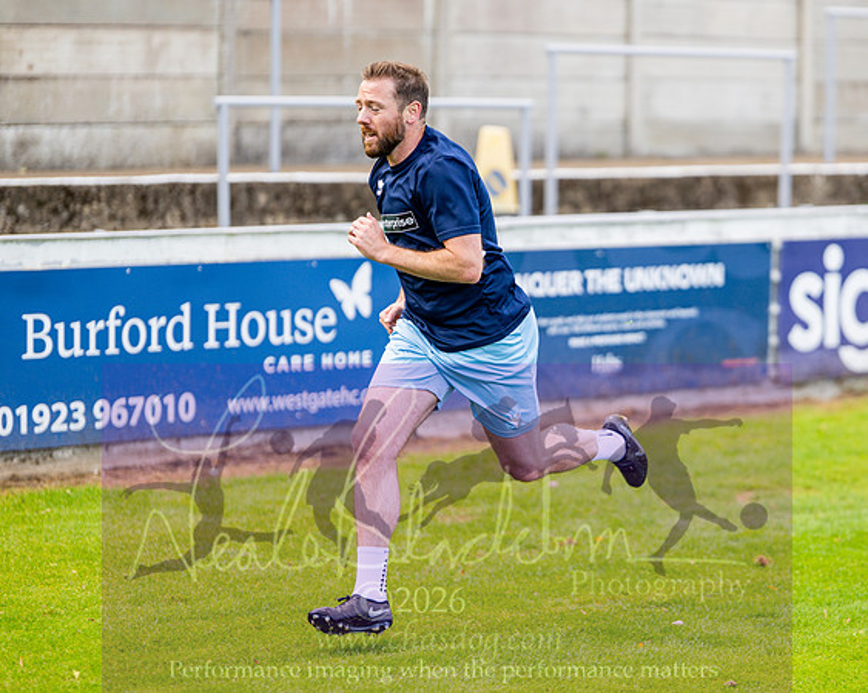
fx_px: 3329
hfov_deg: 14.8
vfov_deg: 11.9
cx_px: 642
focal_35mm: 130
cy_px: 336
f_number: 1.4
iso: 100
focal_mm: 85
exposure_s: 1/1250
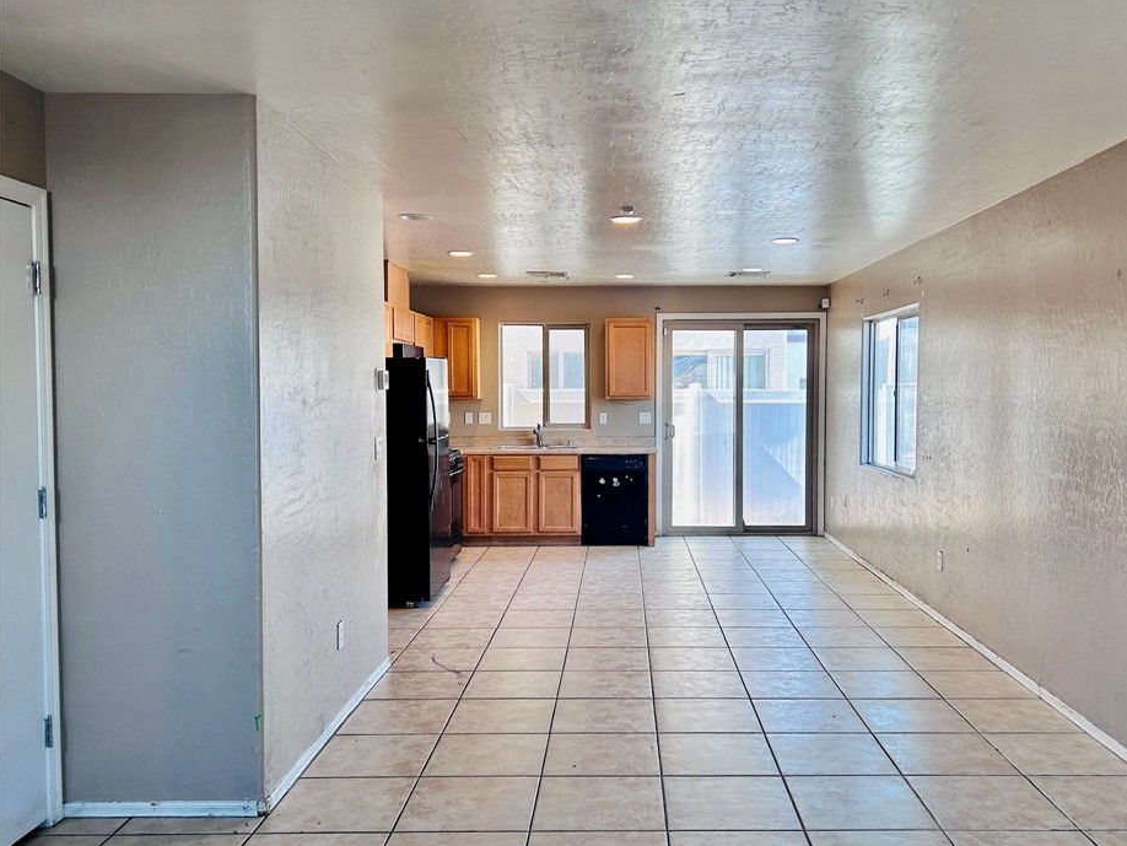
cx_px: 625
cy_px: 426
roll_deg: +1.7
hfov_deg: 61.5
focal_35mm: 29
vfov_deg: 48.2
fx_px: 944
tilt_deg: -2.6
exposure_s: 1/120
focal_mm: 5.7
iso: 64
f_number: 1.5
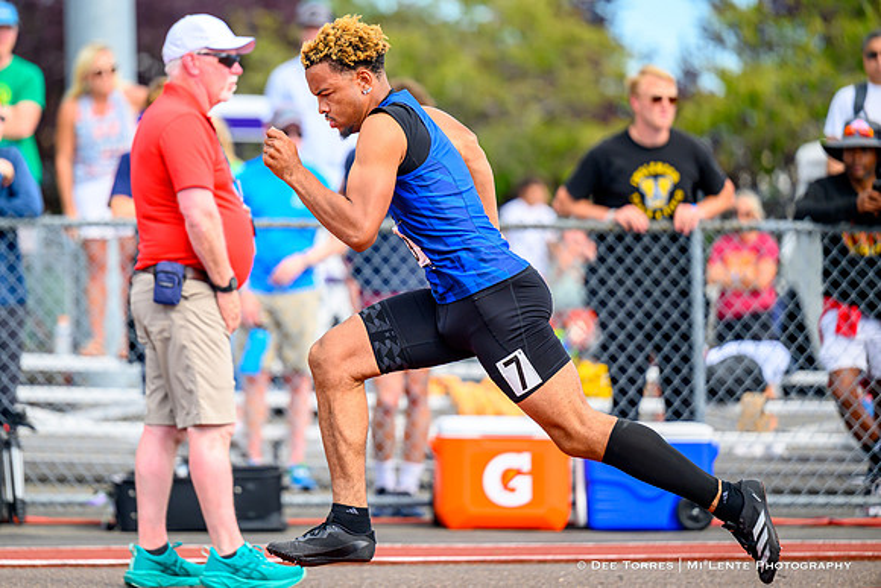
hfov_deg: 9.7
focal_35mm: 212
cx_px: 376
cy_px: 251
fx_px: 5197
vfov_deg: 6.5
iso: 280
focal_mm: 185
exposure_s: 1/2000
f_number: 2.8
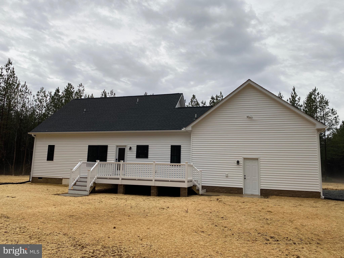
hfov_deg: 67.3
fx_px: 258
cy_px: 129
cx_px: 172
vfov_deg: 53.1
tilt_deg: +8.6
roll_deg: -3.0
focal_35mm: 26
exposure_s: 1/368
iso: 32
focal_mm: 4.25
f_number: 1.8
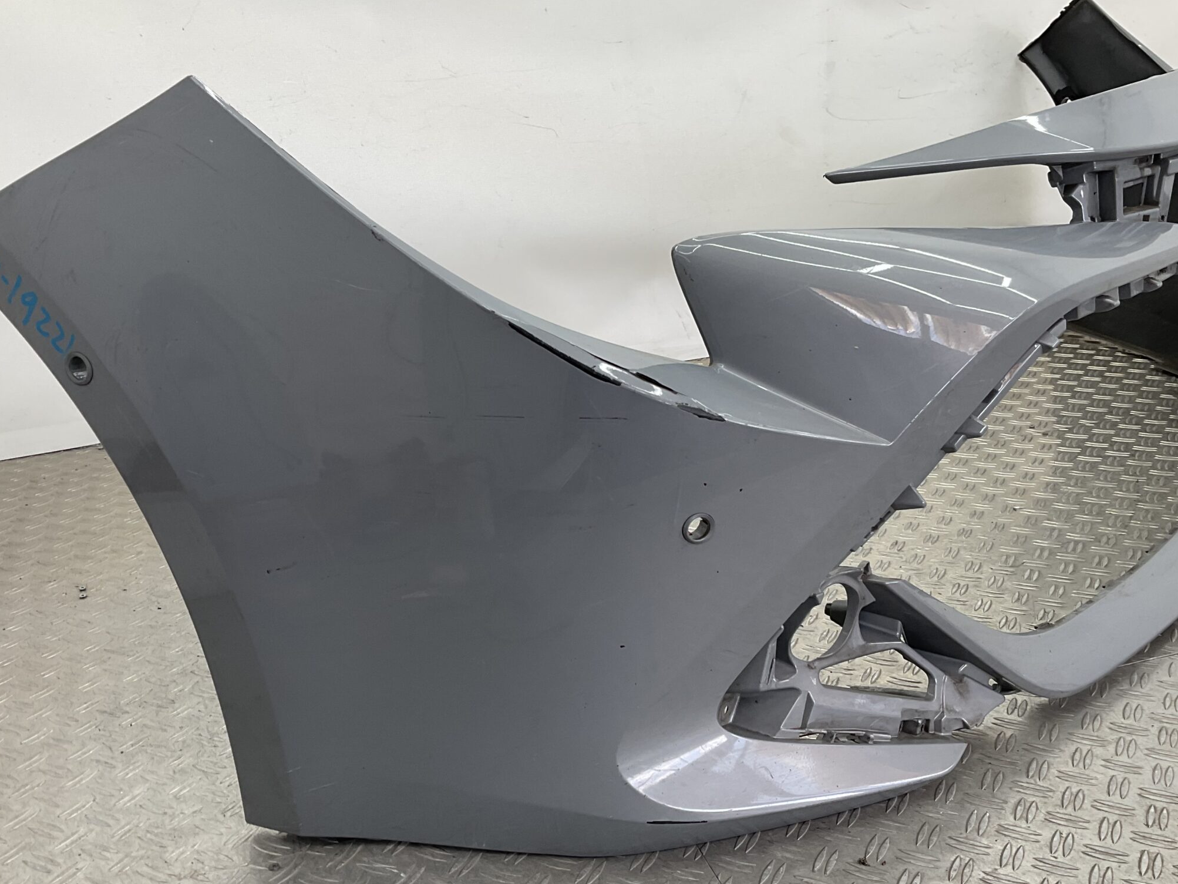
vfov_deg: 38.6
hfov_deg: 50.1
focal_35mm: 37
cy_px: 485
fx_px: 1259
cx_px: 607
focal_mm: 3
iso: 20
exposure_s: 1/100
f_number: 1.8
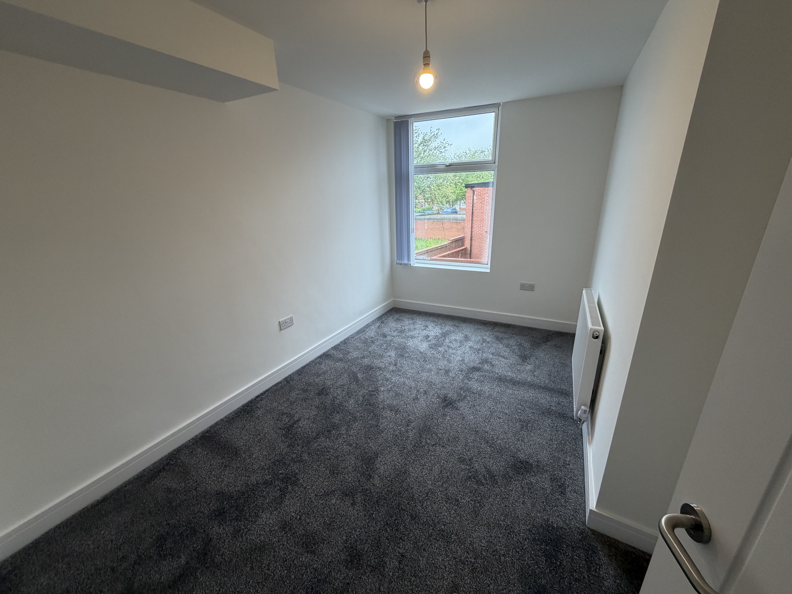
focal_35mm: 14
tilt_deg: -18.9
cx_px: 396
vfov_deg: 85.7
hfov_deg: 102.1
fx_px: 320
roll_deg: +1.8
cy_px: 297
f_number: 2.2
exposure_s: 1/100
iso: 125
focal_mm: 2.22
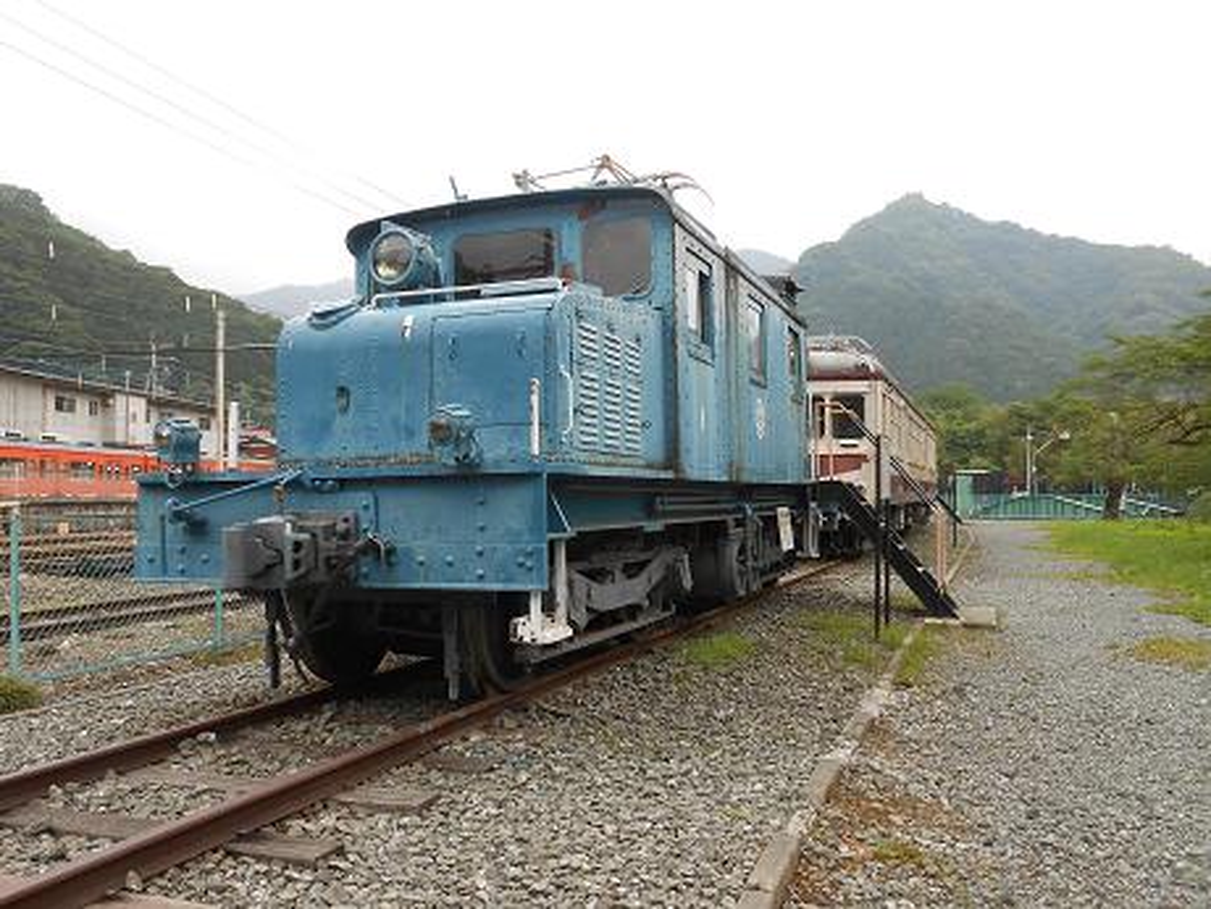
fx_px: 1050
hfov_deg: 60.0
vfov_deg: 46.8
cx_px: 606
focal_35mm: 30
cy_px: 454
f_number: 3.8
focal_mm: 5.3
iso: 125
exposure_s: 1/250
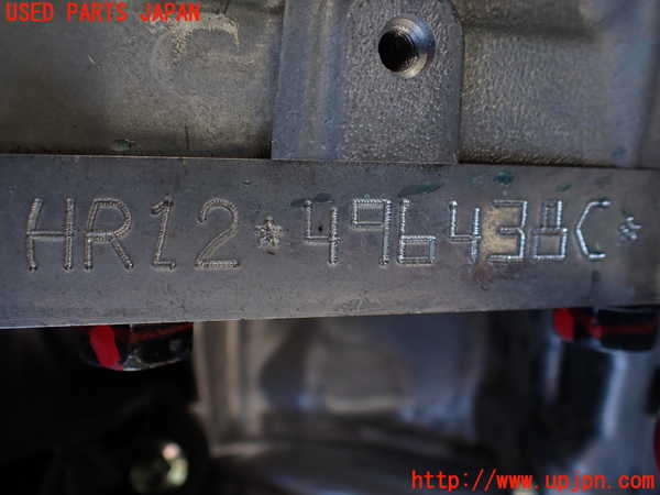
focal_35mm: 30
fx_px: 572
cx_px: 330
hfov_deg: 60.0
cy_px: 248
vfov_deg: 46.8
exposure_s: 1/125
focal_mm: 5.4
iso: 100
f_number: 2.3
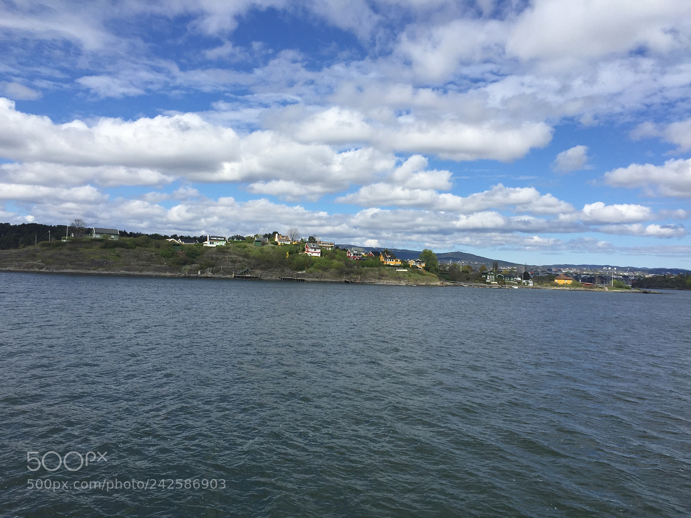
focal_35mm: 29
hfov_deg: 61.7
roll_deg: -2.7
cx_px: 346
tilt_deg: +1.2
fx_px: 579
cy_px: 259
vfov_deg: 48.2
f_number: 2.2
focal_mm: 4.15
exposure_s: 1/2825
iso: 32
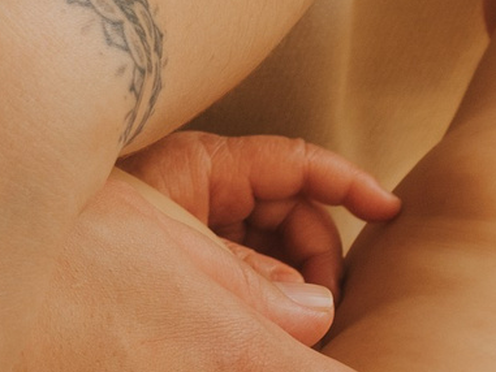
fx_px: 7711
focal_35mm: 538
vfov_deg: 2.7
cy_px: -515
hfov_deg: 3.6
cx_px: -551
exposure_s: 1/125
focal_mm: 40
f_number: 5
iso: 200
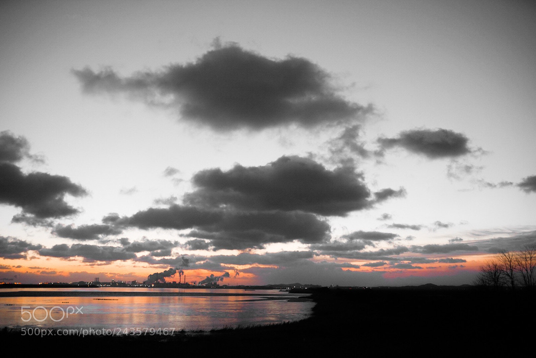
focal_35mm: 35
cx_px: 268
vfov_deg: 37.9
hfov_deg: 54.4
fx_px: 521
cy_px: 179
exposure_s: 1/40
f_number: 2
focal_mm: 35
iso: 400
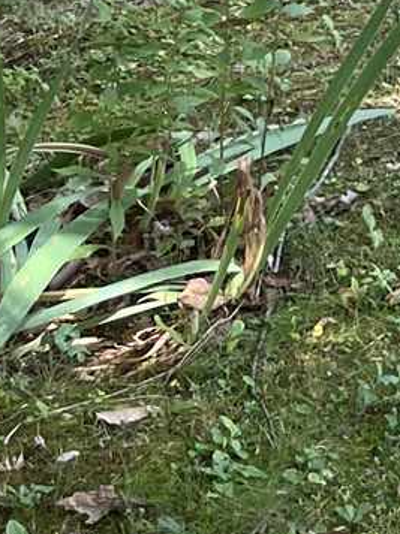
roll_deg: -2.0
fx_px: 2593
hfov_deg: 8.0
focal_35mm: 168
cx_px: 1058
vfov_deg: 11.1
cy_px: -377
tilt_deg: -7.0
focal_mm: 5.1
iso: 50
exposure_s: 1/295
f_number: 1.6
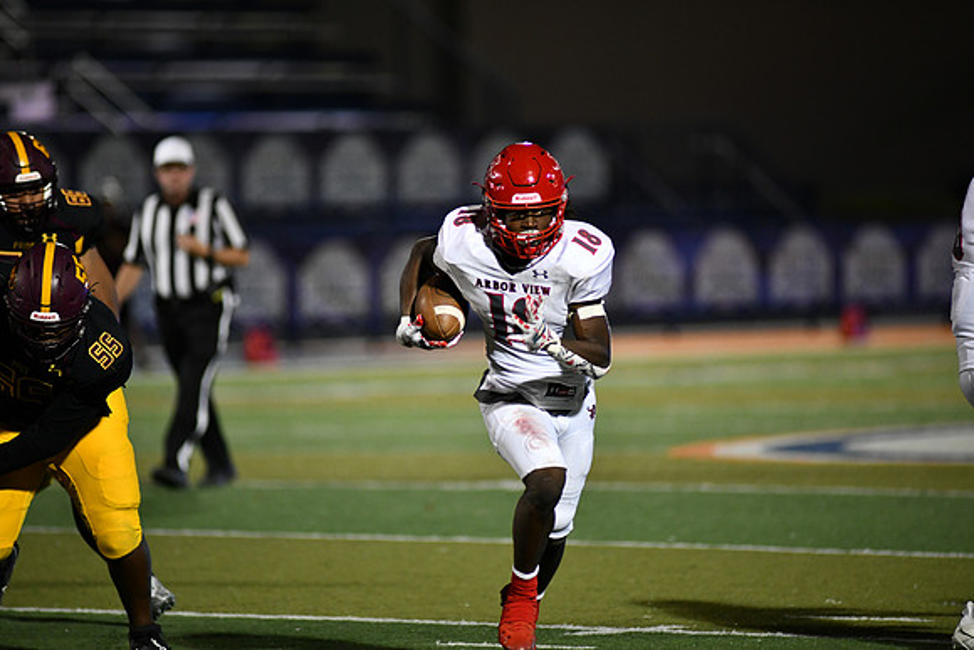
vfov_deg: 4.6
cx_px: 487
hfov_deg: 6.9
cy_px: 325
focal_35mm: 300
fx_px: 8118
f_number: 2.8
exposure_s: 1/1000
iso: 2000
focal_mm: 300
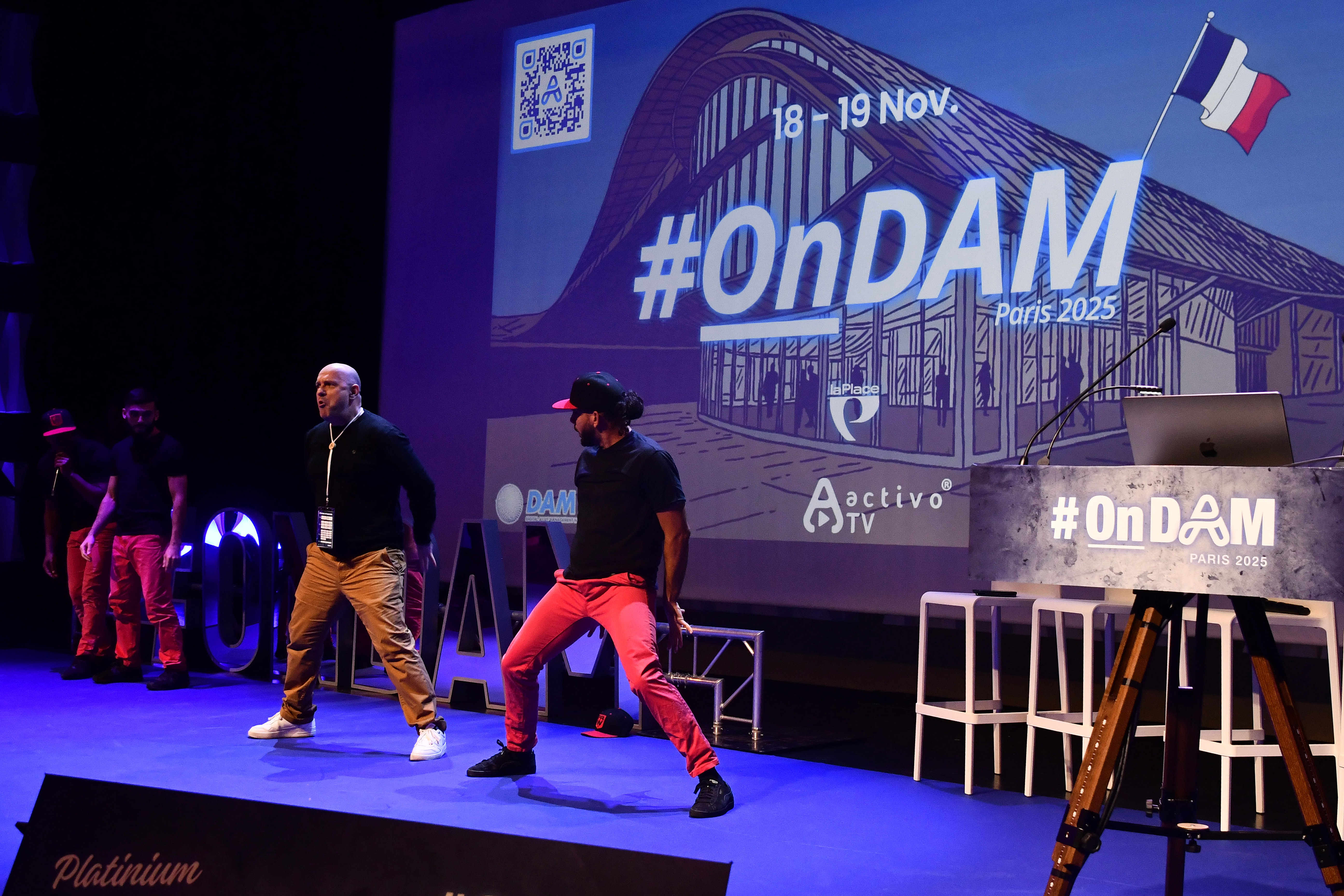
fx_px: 1400
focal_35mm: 38
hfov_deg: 51.3
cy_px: 448
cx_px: 672
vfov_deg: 35.5
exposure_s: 1/125
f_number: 5.6
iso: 1600
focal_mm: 25
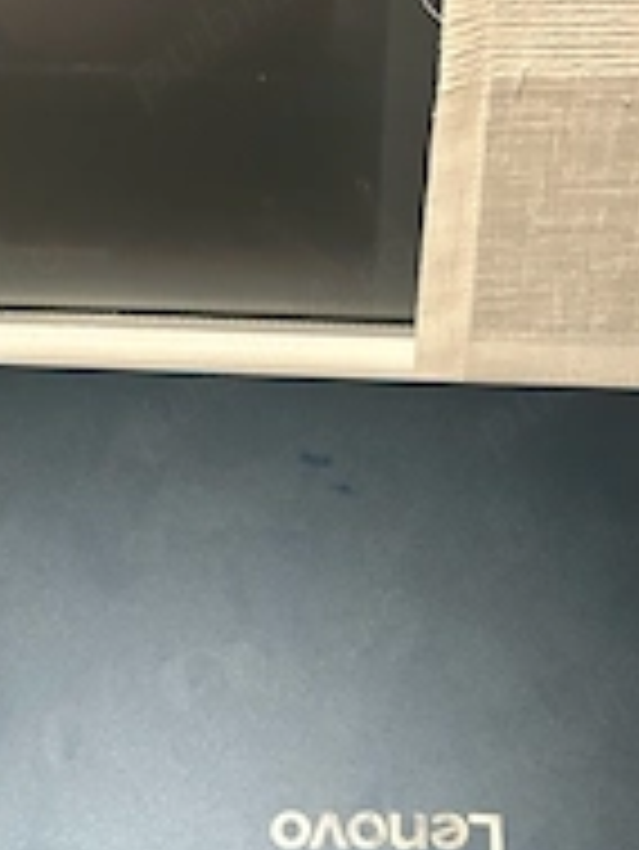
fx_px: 1352
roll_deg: -5.8
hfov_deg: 26.6
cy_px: 747
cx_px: 360
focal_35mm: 55
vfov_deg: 33.3
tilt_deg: -42.8
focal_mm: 5.7
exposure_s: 1/50
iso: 500
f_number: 1.5
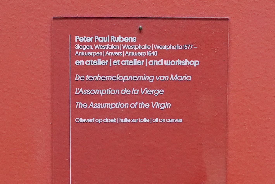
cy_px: 92
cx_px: 138
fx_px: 183
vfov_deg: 53.2
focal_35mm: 24
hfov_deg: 73.7
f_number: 6.3
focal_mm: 24
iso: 3200
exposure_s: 1/80
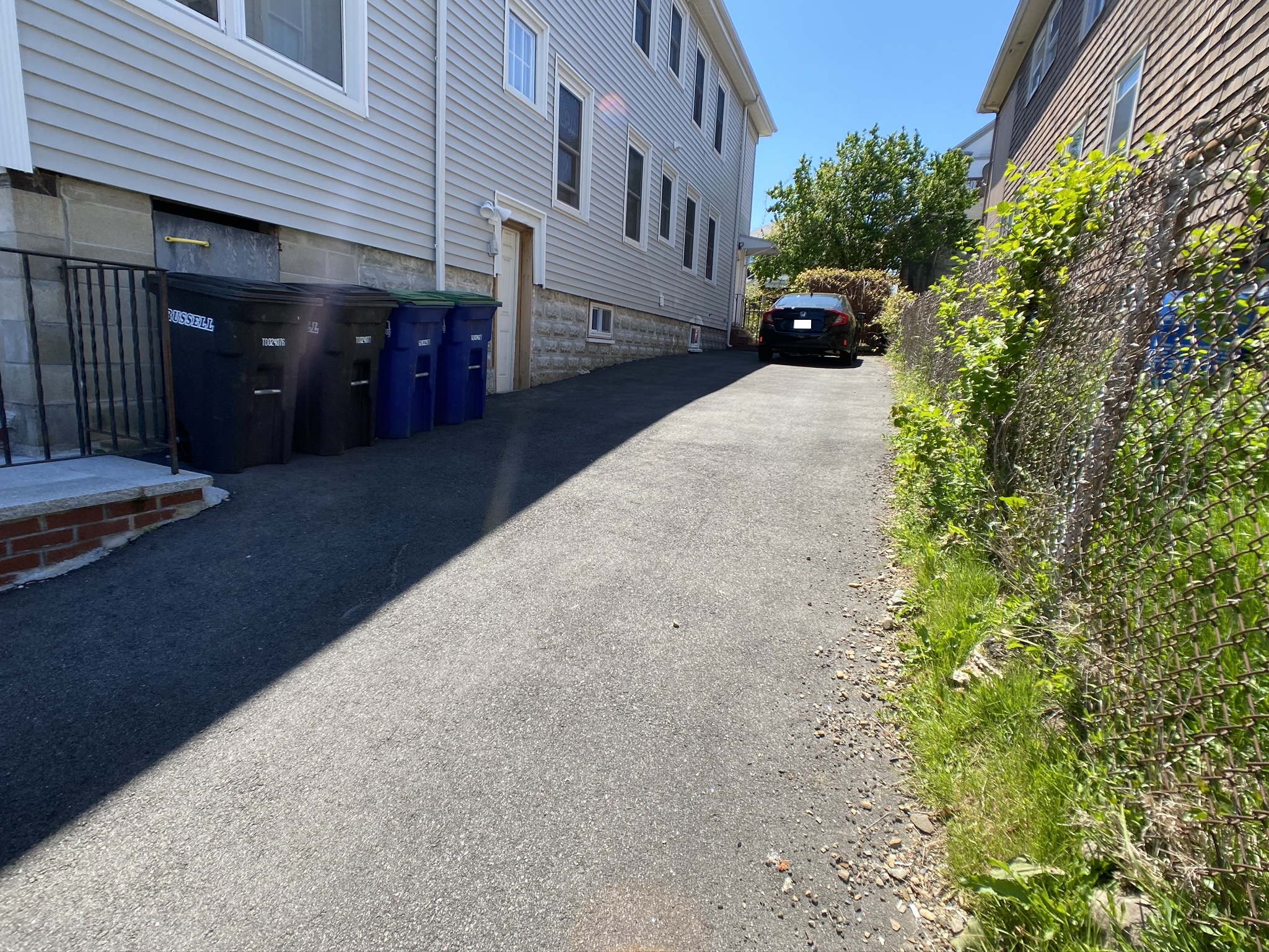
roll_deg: -3.3
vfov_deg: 53.1
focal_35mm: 26
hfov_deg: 67.3
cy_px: 476
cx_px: 634
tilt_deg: -9.3
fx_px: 953
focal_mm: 4.25
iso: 32
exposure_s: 1/1103
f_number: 1.8
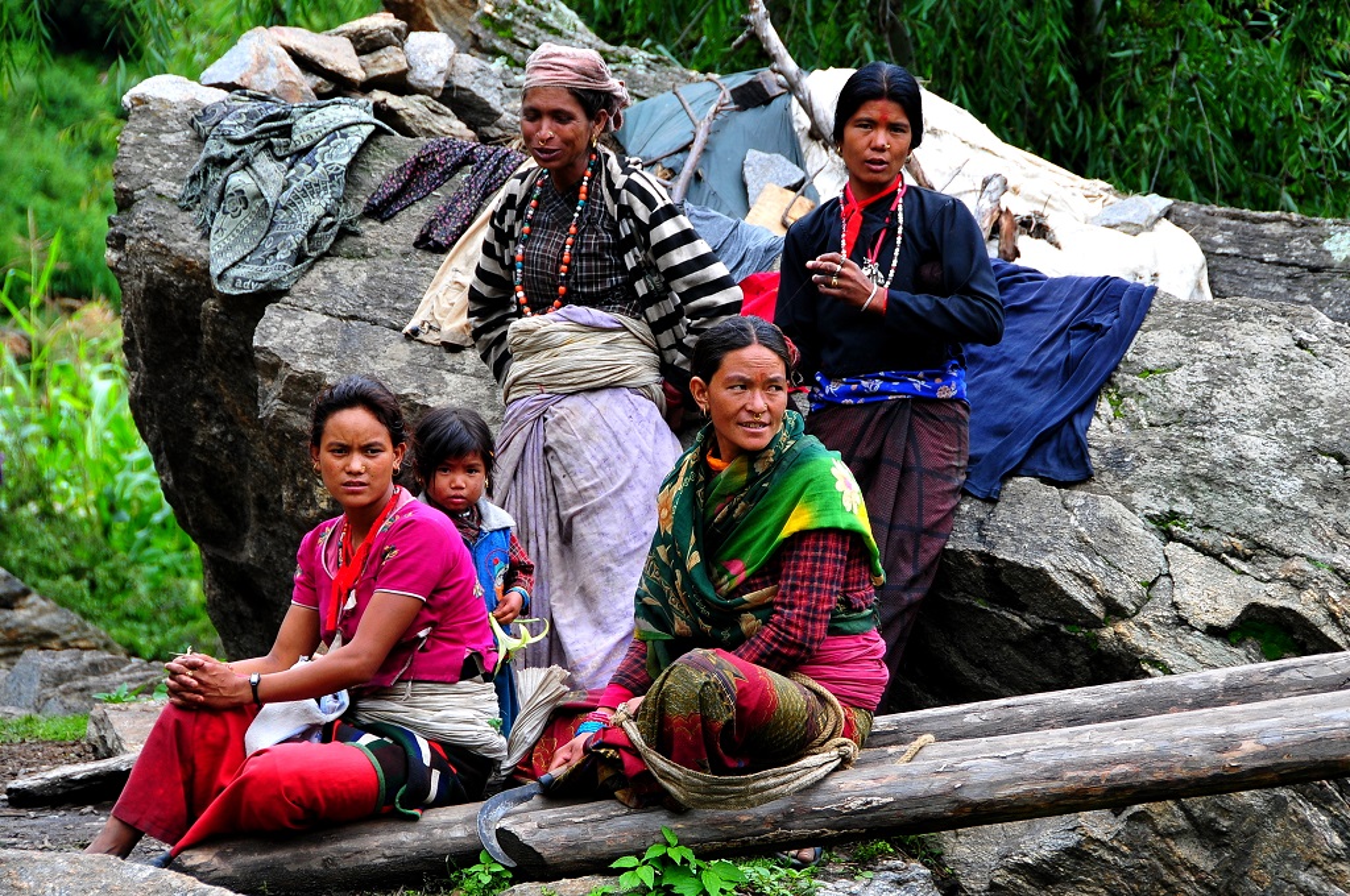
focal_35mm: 180
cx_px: 675
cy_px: 448
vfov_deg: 7.6
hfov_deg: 11.4
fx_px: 6741
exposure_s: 1/160
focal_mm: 120
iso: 200
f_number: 6.3
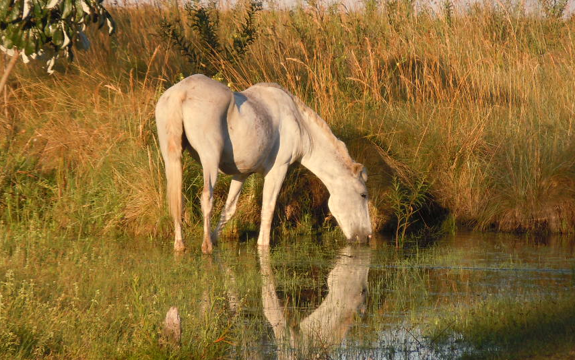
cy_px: 167
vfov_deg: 3.9
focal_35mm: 333
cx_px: 257
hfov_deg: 6.3
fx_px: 5219
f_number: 5.1
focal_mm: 47.2
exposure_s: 1/250
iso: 100
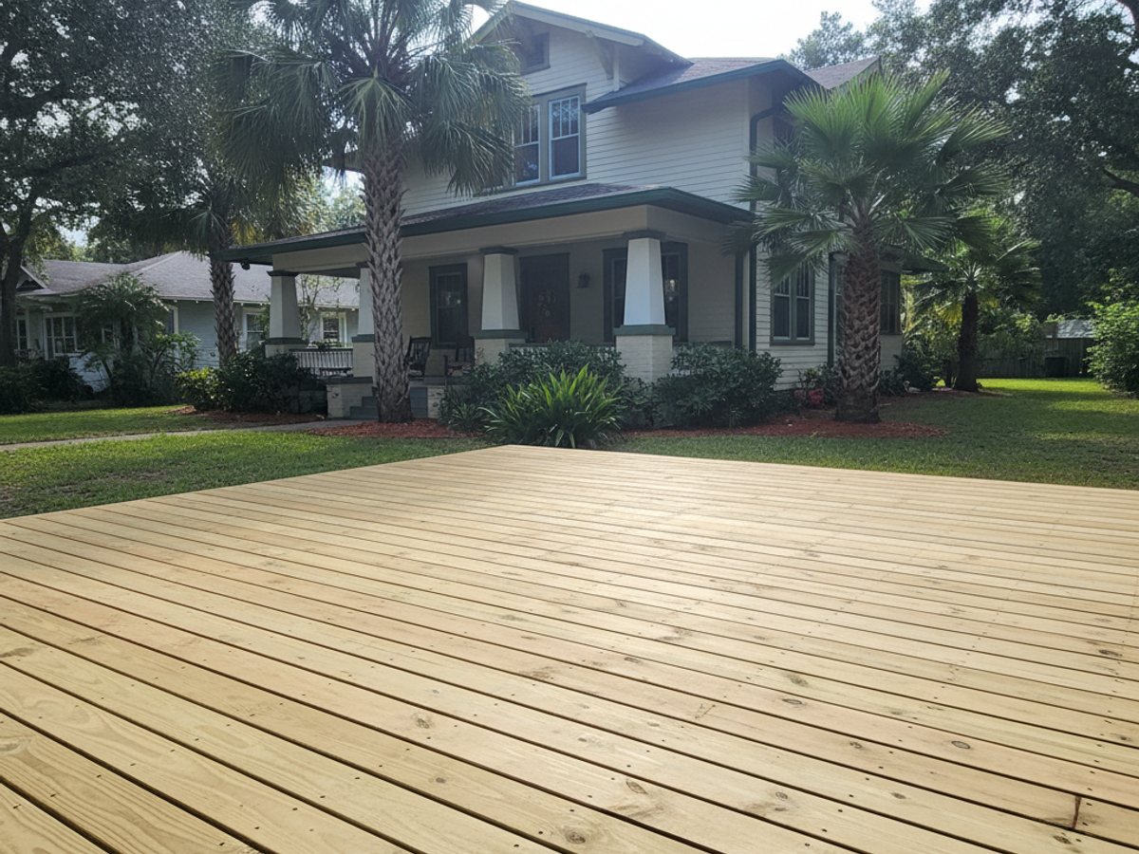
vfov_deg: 53.1
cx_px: 570
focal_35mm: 26
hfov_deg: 67.3
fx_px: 856
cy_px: 427
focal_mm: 5.7
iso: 1292
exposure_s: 1/254
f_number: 1.5
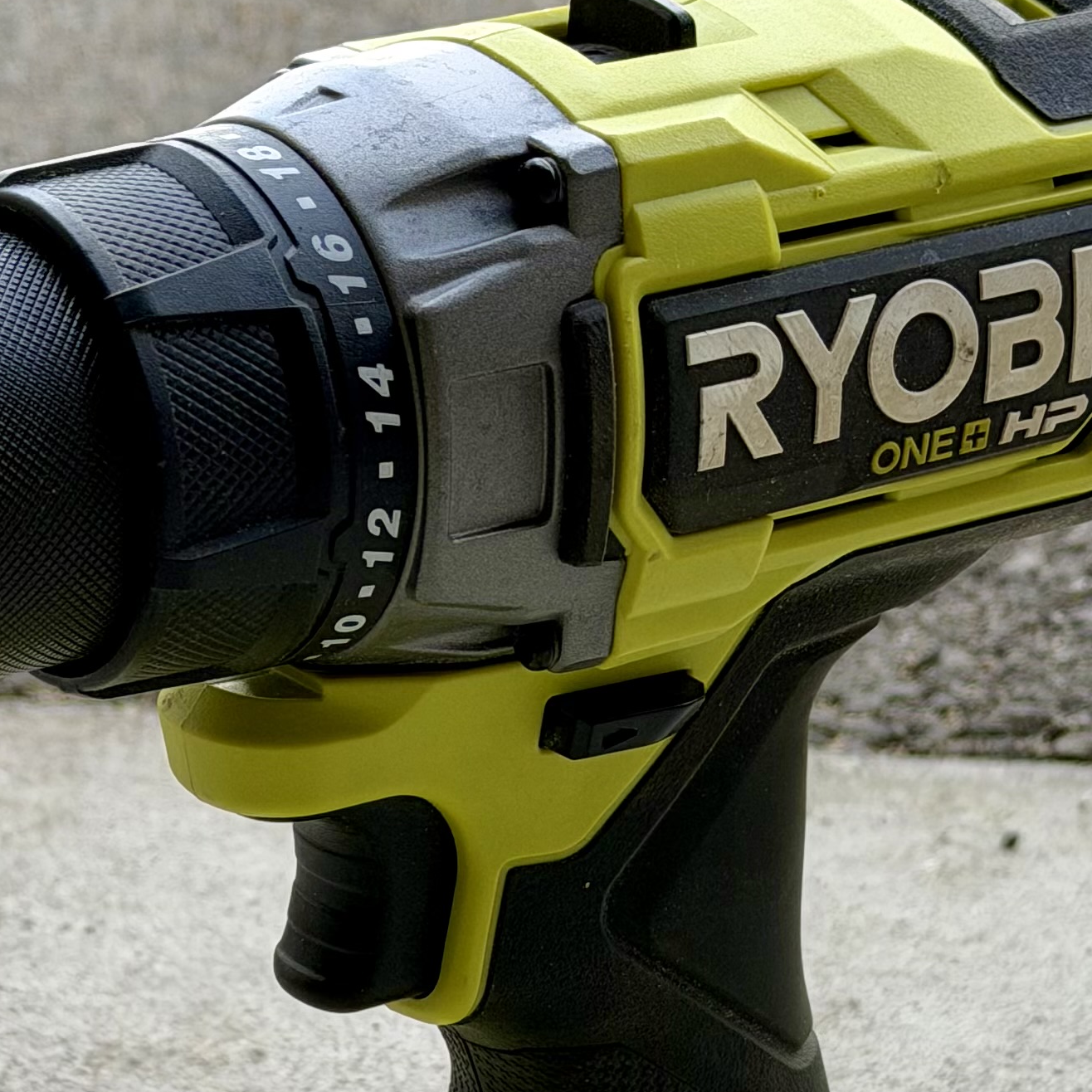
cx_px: 422
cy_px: 1091
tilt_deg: -26.5
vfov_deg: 13.2
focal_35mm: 130
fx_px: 4640
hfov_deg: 13.4
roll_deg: +0.3
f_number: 1.78
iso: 64
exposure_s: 1/802
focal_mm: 6.76
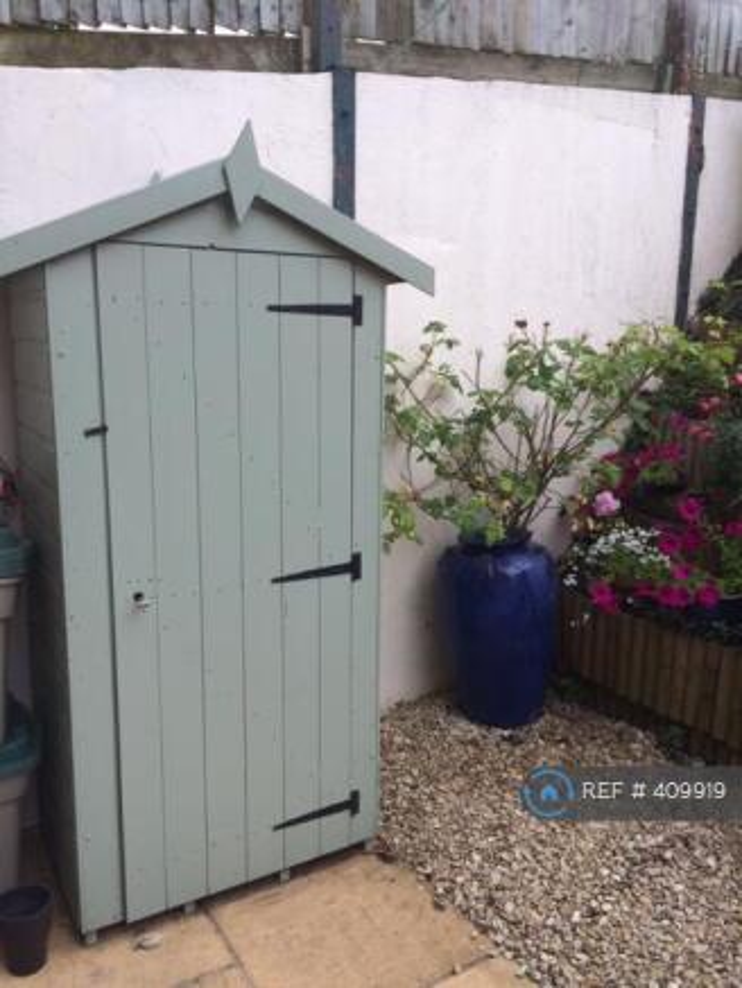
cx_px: 371
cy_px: 494
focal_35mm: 29
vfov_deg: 61.6
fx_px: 828
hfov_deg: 48.2
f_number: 2.2
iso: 32
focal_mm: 4.15
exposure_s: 1/533
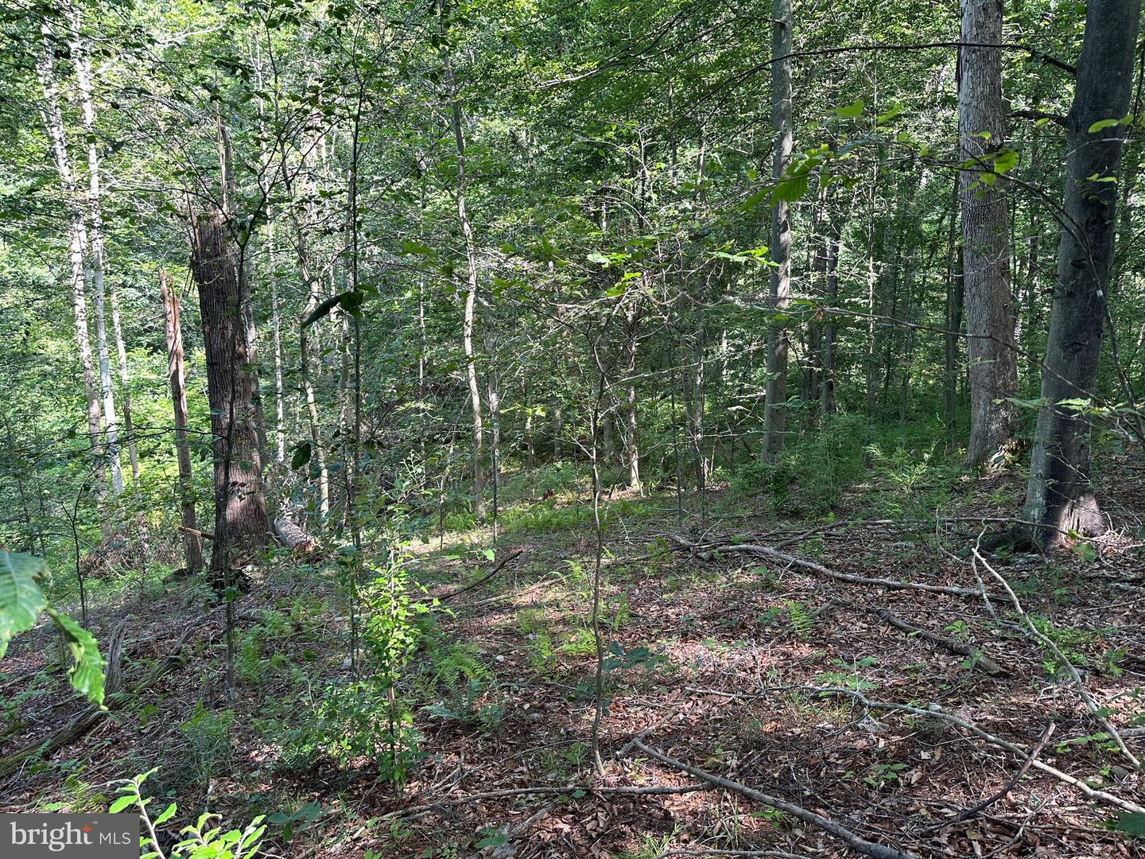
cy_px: 430
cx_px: 572
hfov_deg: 71.6
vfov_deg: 56.8
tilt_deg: -11.0
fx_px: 794
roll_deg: +0.1
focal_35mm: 24
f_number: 1.78
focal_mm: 6.86
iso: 100
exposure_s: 1/121
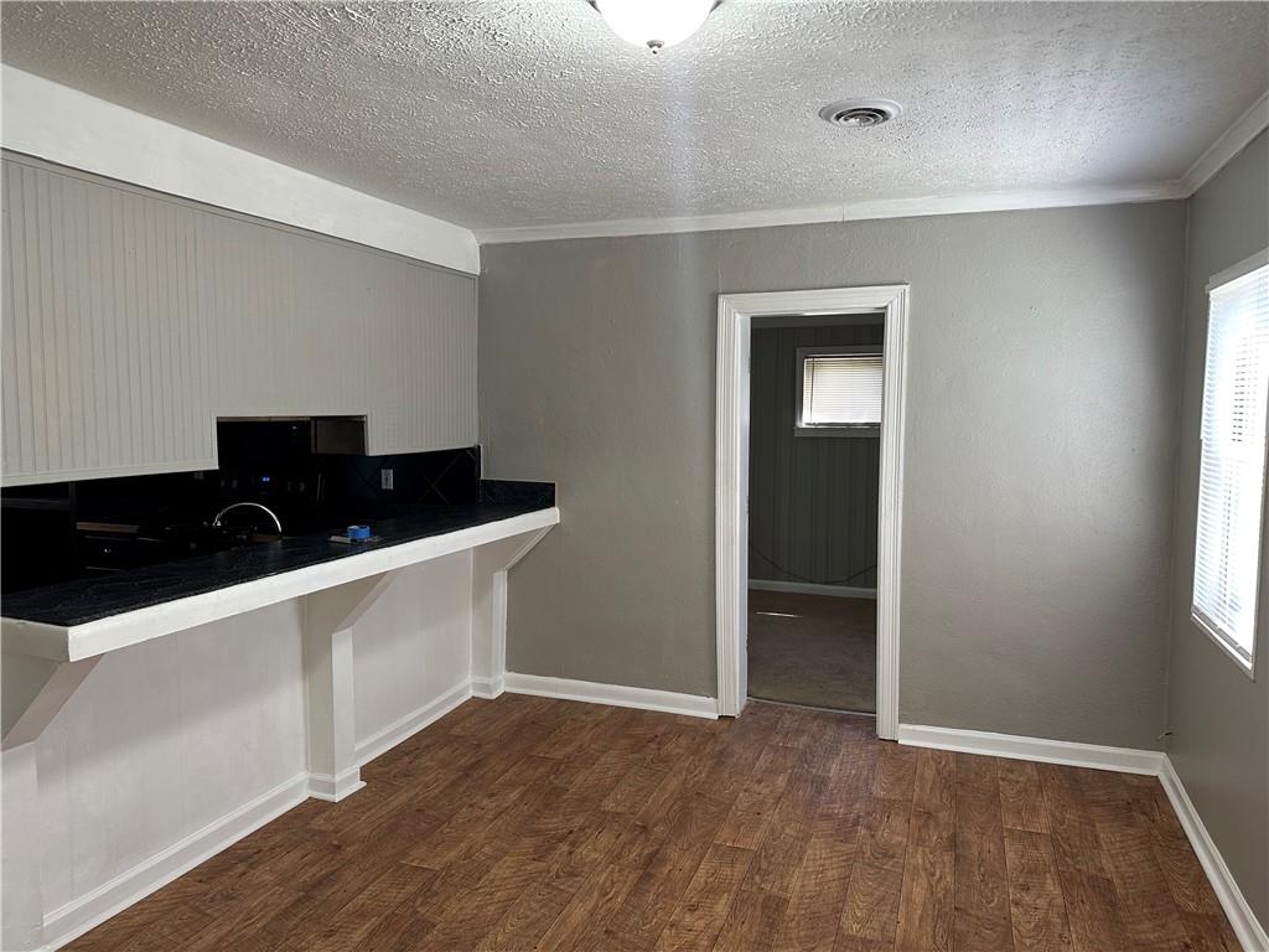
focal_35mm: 24
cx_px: 634
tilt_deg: -5.2
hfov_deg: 71.6
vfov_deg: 56.8
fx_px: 880
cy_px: 476
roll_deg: -0.1
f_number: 1.78
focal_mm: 6.86
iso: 200
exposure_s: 1/60
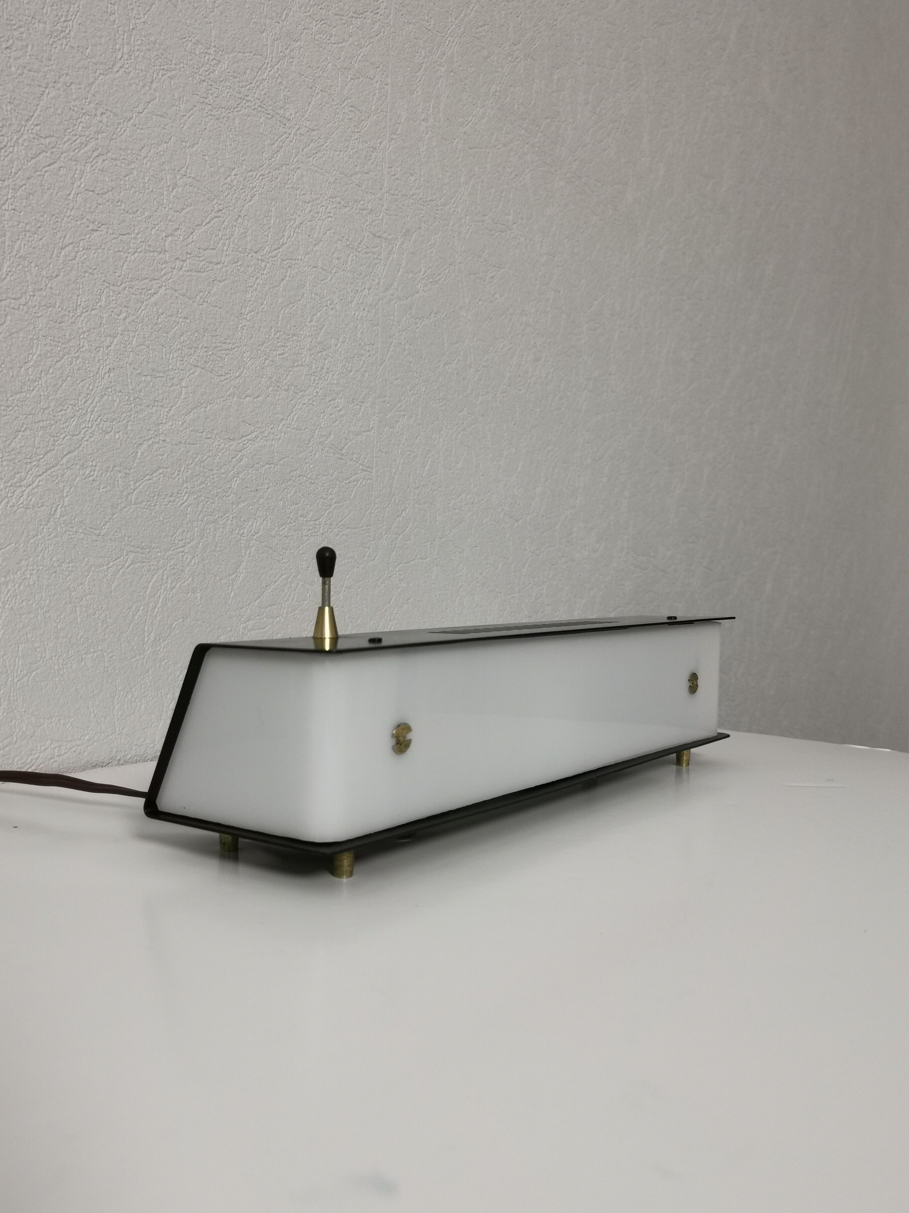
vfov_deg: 55.4
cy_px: 606
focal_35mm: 33
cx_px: 454
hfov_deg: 42.9
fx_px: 1155
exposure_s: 1/33.3
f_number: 1.8
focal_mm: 5.58
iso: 320
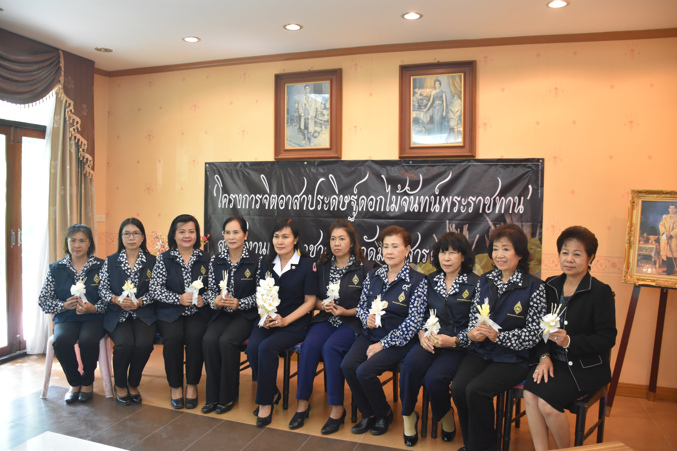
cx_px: 338
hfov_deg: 67.4
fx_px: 508
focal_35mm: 27
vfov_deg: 47.9
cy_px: 226
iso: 2000
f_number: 3.5
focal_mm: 18
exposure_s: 1/60
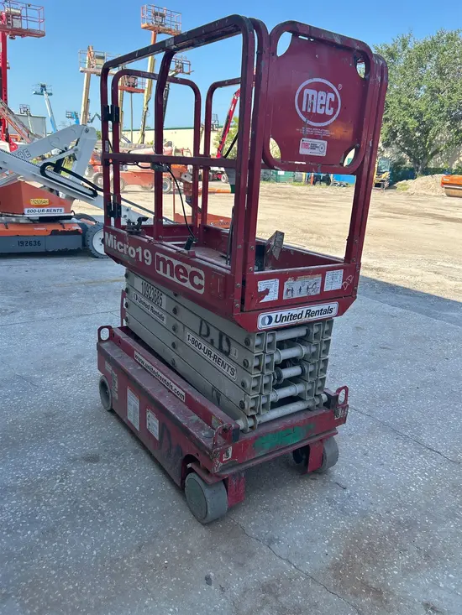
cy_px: 308
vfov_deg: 67.3
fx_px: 463
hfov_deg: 53.1
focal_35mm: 26
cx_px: 231
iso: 50
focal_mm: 5.7
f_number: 1.5
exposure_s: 1/1100
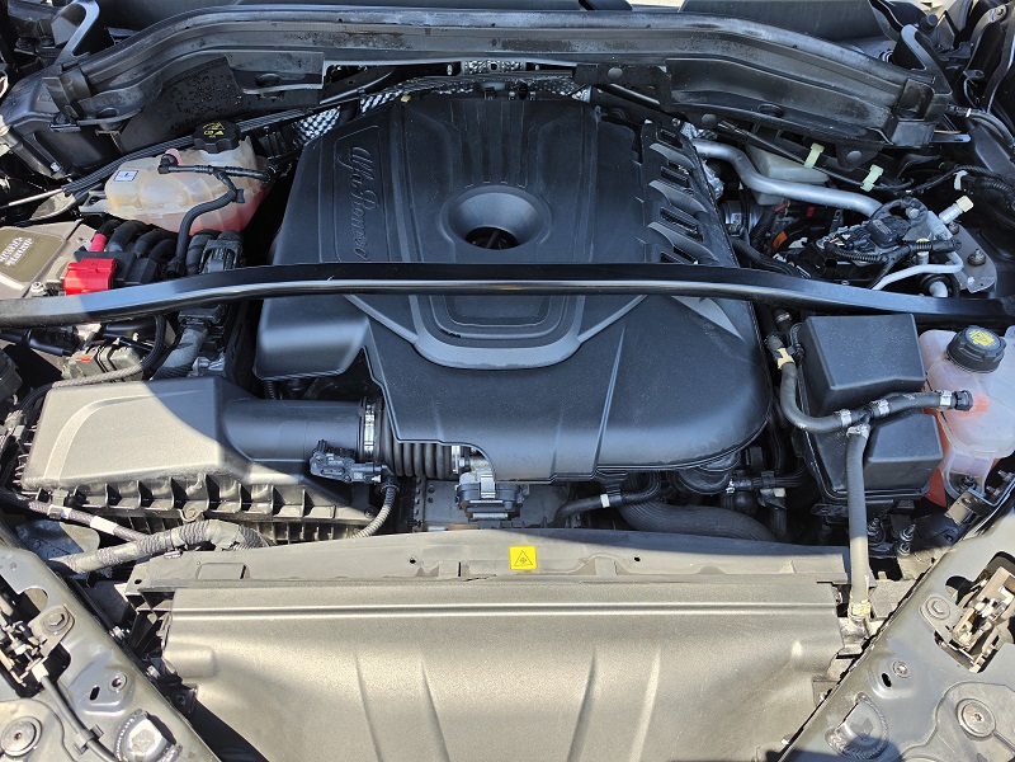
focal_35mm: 23
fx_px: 674
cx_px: 508
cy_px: 381
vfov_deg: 58.9
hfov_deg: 73.9
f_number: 1.4
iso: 20
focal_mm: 6.5
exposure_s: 1/359
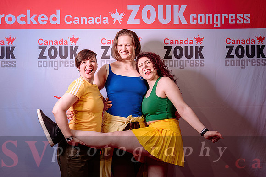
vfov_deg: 31.2
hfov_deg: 45.4
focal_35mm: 43
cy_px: 82
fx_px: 318
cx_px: 129
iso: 200
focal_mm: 40
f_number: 2.8
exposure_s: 1/125
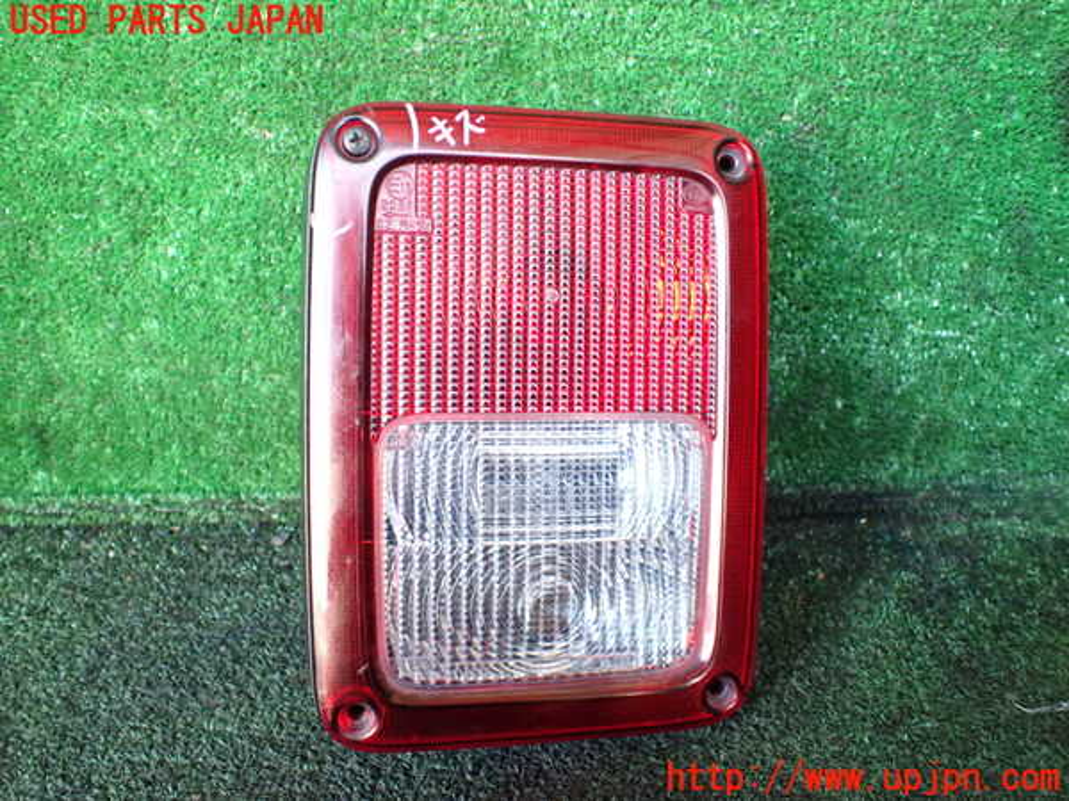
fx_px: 926
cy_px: 400
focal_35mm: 30
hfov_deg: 60.0
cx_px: 534
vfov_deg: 46.8
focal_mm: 5.4
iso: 800
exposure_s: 1/100
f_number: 2.3
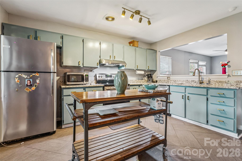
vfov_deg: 71.1
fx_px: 113
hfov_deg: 94.0
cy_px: 80
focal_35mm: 17
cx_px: 121
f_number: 13
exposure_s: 3.2
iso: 100
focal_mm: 16.8
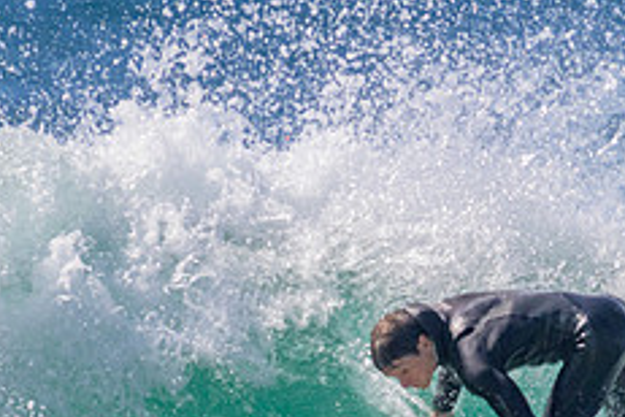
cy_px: 445
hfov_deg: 0.9
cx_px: 602
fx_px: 39789
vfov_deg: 0.6
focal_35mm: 2292
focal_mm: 800
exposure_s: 1/1600
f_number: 11
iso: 1100
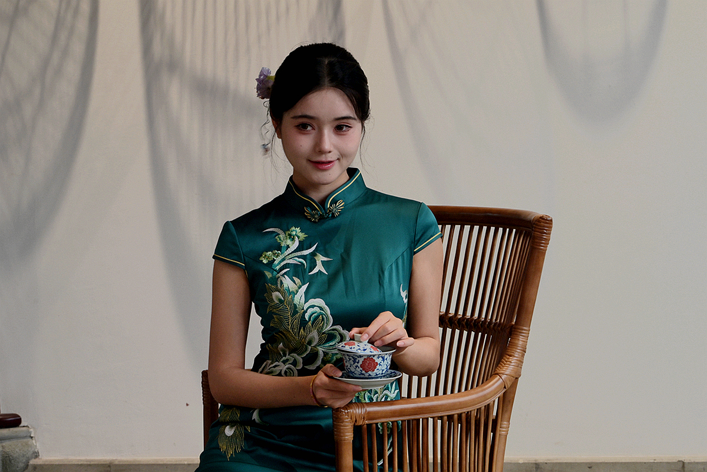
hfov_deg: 19.4
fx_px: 2063
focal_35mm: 105
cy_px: 236
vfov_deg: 13.1
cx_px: 354
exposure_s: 1/15
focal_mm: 105
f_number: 13
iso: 160
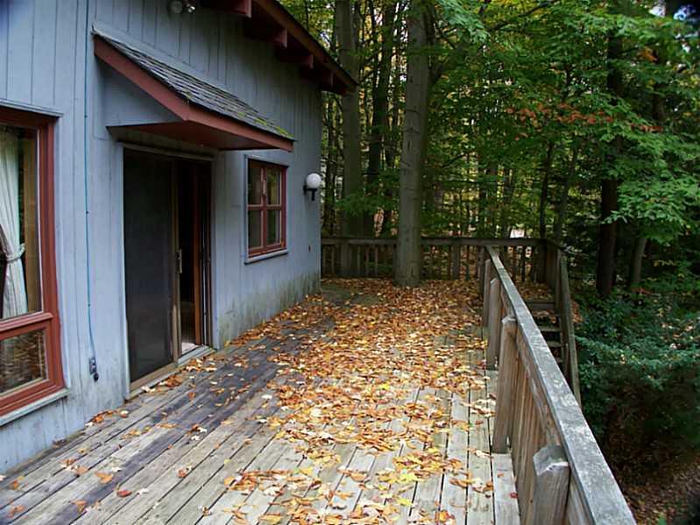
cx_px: 350
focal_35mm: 38
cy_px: 262
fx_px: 768
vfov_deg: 37.7
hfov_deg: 49.0
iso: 80
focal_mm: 6.3
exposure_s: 1/60
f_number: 2.8
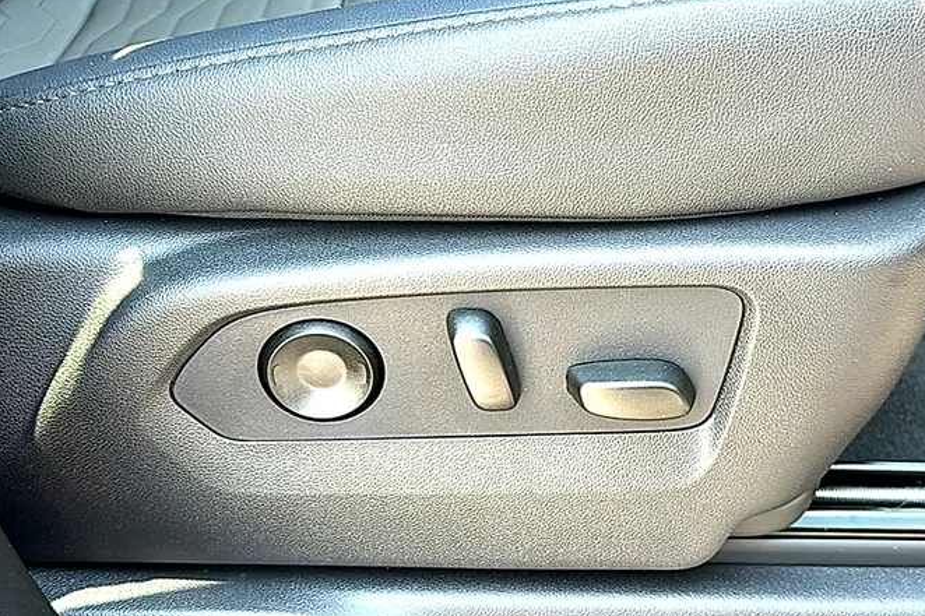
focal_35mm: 44
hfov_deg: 44.5
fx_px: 1130
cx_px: 486
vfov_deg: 30.5
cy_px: 330
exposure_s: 1/100
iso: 64
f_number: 1.78
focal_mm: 6.86
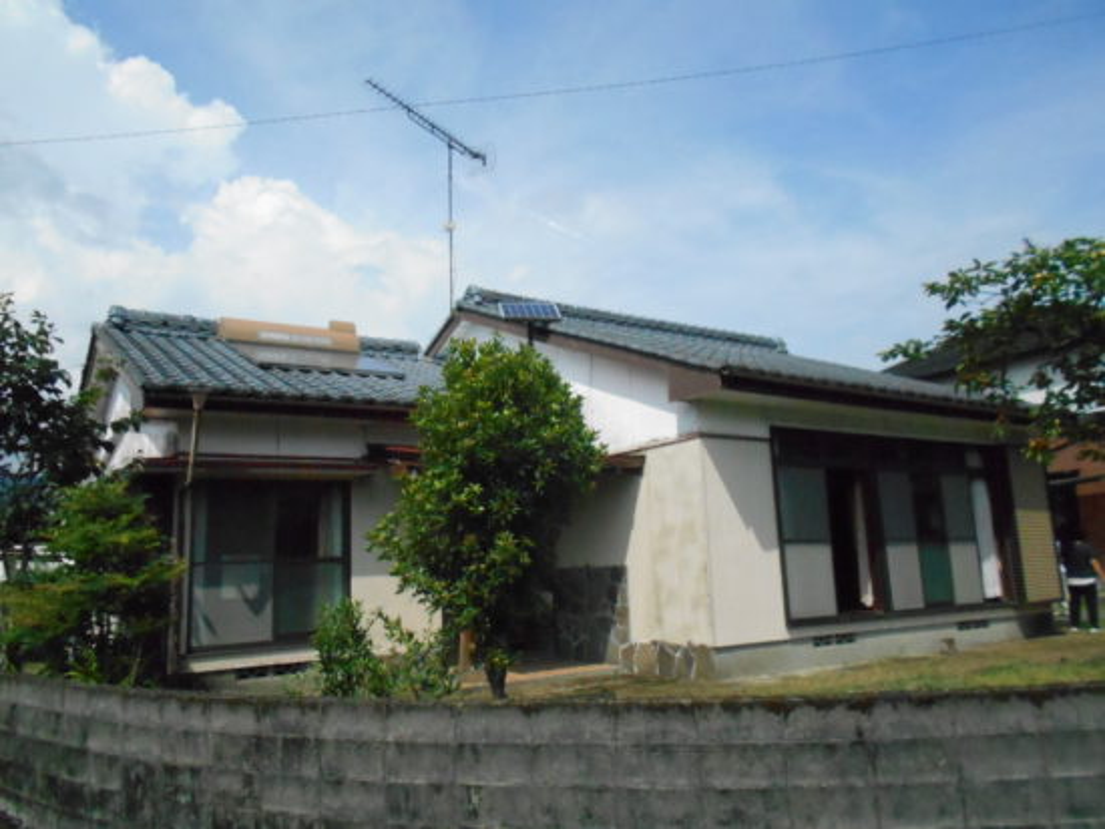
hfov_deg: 67.3
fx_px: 830
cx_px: 552
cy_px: 414
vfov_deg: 53.1
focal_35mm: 26
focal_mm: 4.6
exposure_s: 1/2000
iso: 800
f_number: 8
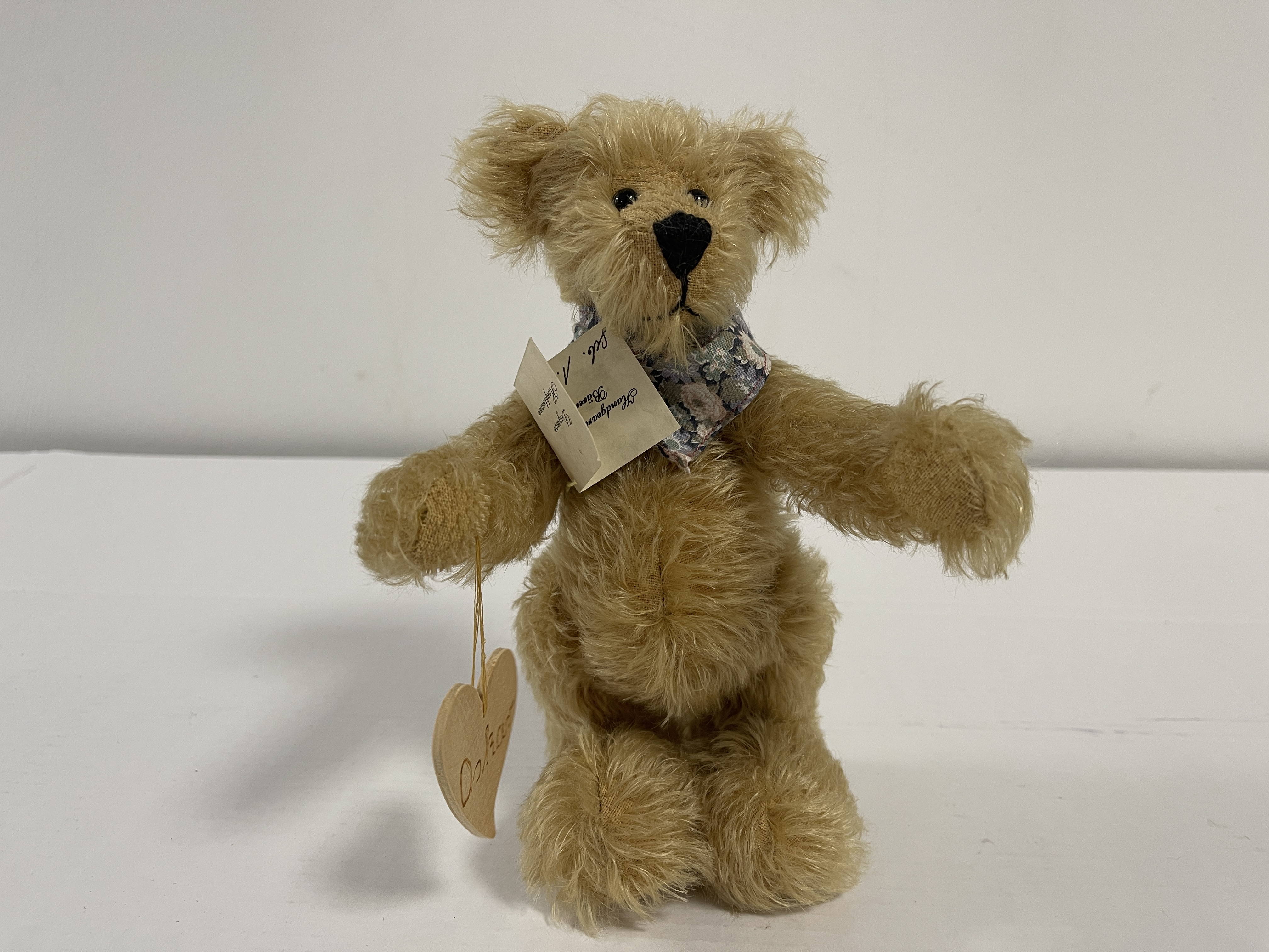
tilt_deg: -13.9
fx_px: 916
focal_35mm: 25
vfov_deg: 54.9
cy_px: 476
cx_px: 634
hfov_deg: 69.4
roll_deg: -0.4
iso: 80
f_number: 1.6
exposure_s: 1/50
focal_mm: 5.1
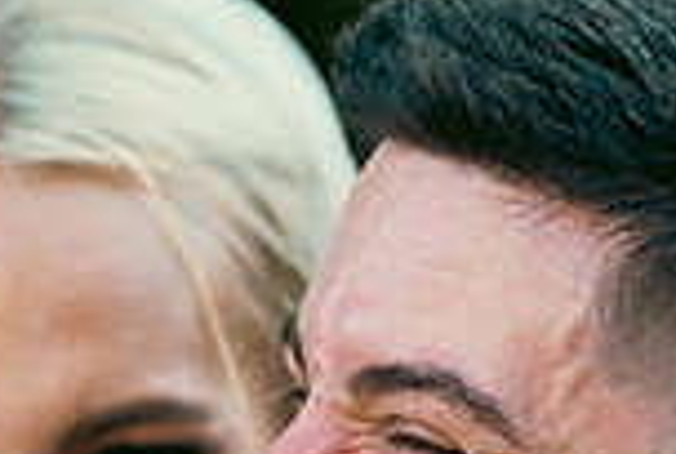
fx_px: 12173
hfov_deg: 3.2
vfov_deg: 2.1
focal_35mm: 647
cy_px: 777
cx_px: 227
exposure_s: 1/200
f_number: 3.5
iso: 200
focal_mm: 170
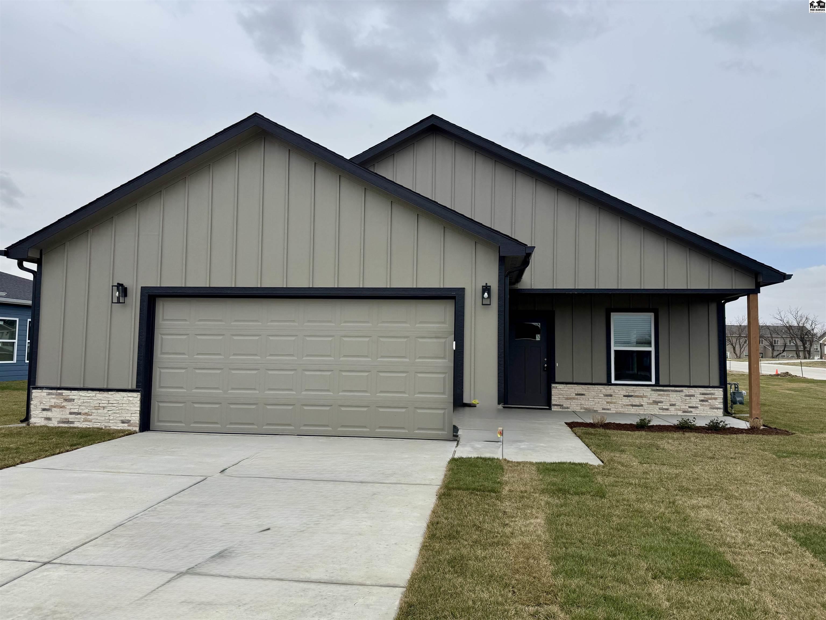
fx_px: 573
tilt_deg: +2.4
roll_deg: -0.4
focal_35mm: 24
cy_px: 310
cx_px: 413
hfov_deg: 71.6
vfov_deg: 56.8
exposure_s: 1/5348
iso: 80
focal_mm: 6.76
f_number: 1.78
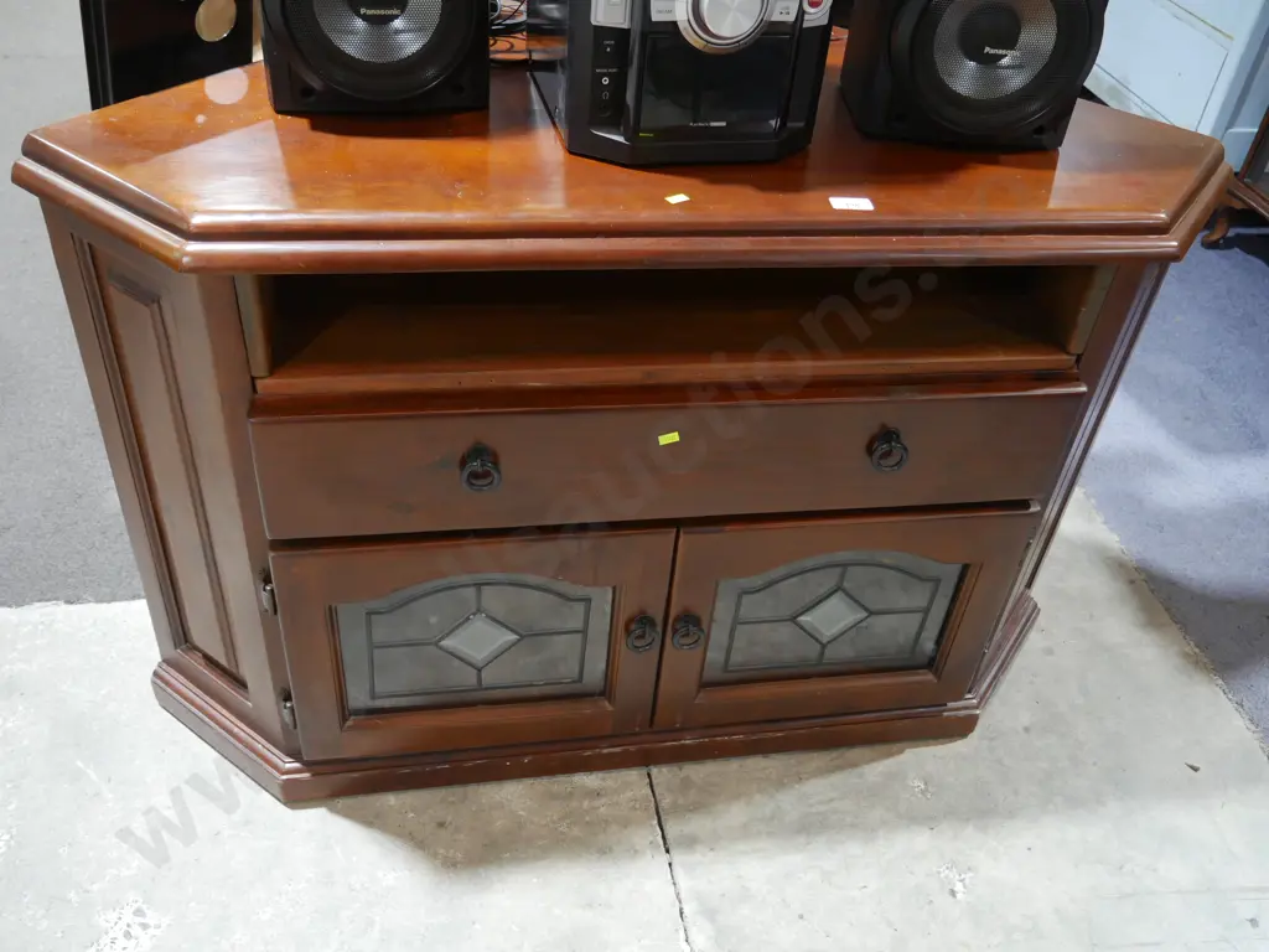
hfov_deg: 60.0
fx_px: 1100
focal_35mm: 30
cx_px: 634
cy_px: 476
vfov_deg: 46.8
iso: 1000
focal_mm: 15
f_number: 3.6
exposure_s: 1/60
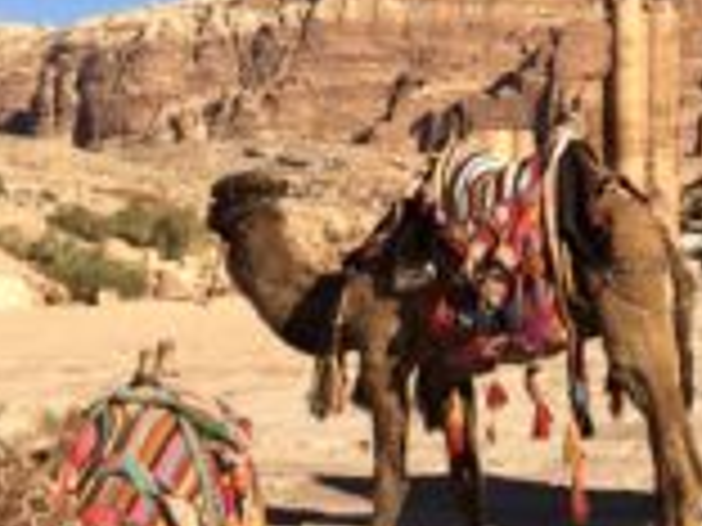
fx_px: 1562
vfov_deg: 19.0
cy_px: 126
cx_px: 720
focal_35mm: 77
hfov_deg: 24.1
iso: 32
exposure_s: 1/2283
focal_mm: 4.12
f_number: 2.2
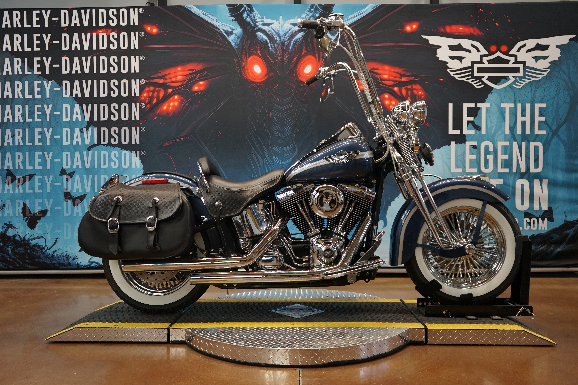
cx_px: 289
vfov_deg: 45.0
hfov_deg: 63.7
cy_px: 192
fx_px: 466
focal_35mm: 29
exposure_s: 1/160
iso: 800
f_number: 4
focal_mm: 29
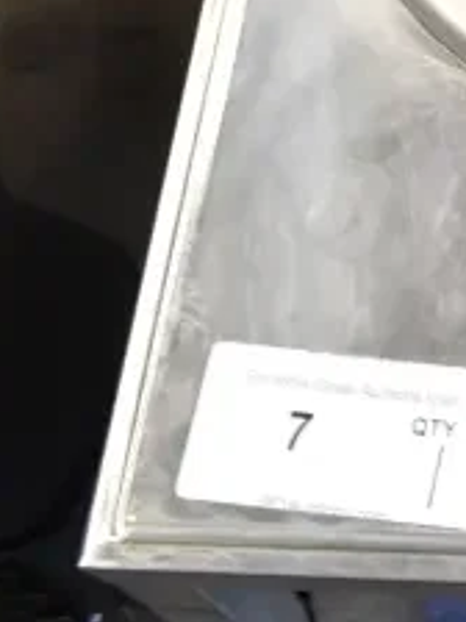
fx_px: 1903
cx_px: 816
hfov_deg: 12.8
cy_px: -386
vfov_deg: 16.4
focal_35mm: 106
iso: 1250
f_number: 3.5
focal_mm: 18
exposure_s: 1/30
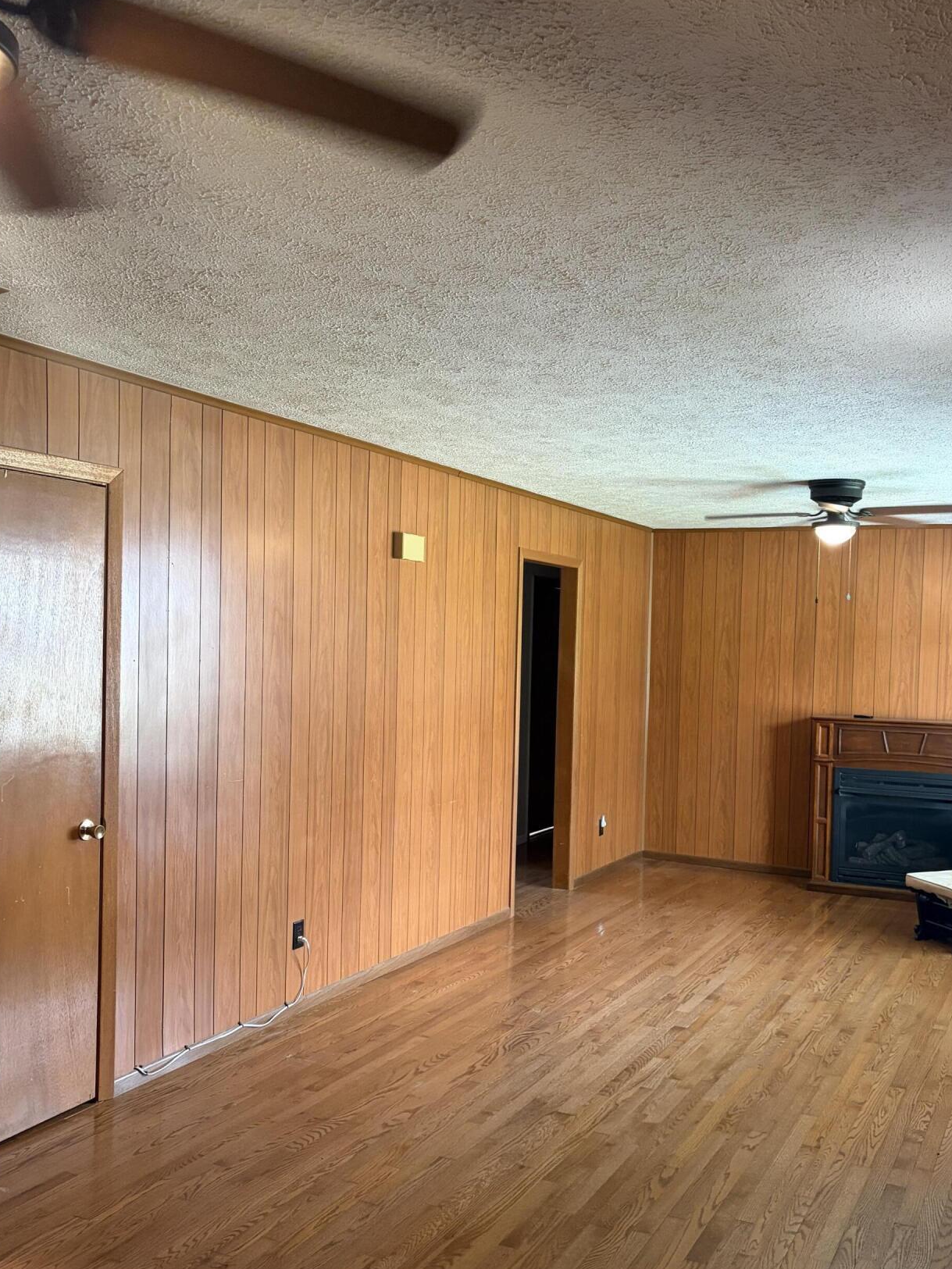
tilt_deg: -2.0
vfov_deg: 56.7
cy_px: 686
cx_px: 575
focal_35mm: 32
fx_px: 1173
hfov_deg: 43.9
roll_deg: -1.3
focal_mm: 5.96
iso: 250
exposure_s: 1/60
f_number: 1.6
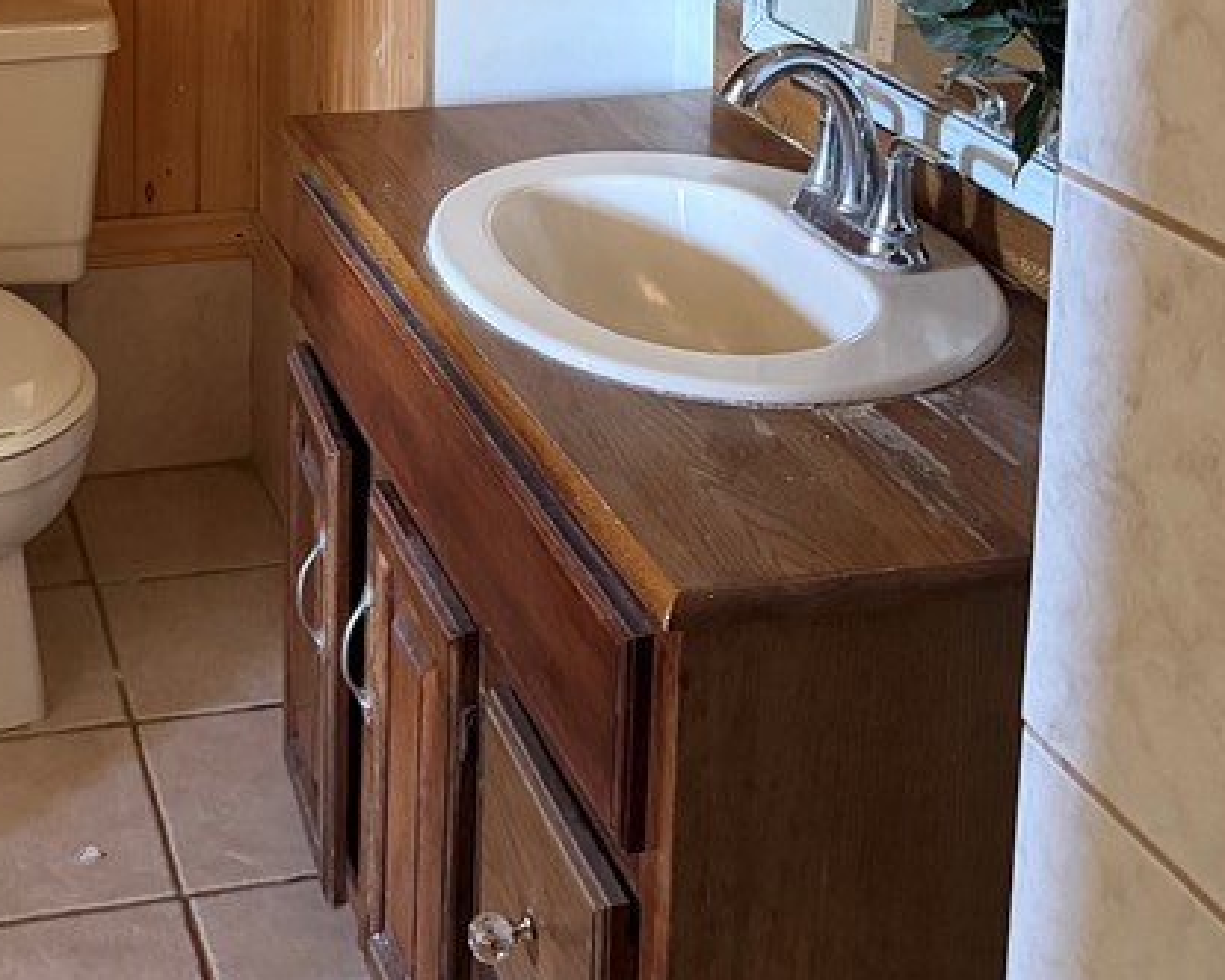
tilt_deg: -8.1
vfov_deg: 24.1
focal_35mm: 58
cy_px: -154
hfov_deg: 32.0
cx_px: 334
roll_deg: -0.6
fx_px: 2102
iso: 800
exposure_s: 1/46
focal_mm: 6.76
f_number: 1.78
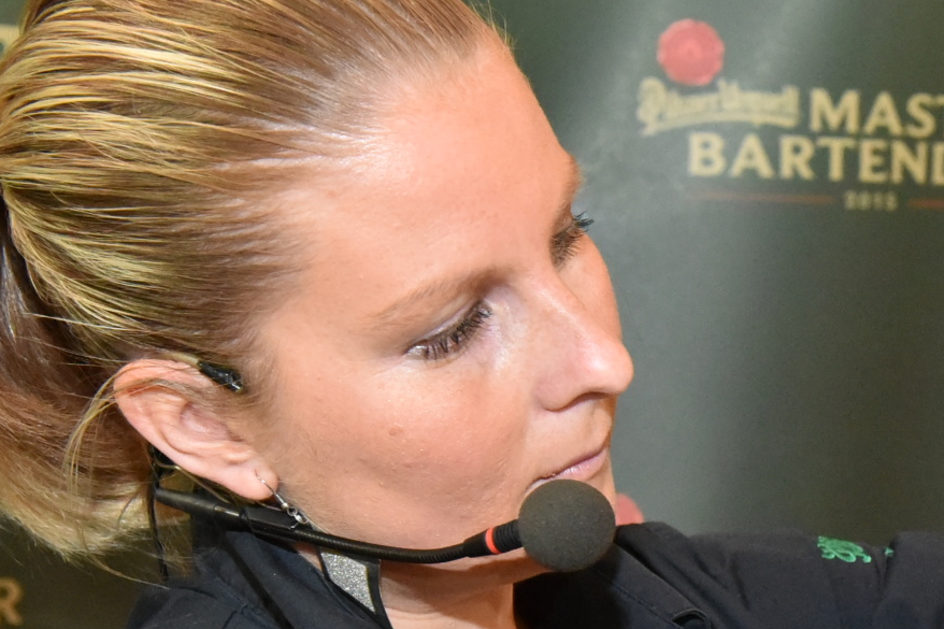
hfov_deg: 15.8
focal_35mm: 123
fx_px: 3225
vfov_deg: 10.9
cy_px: 746
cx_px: 1231
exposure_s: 1/160
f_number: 5.6
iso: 4000
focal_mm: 40
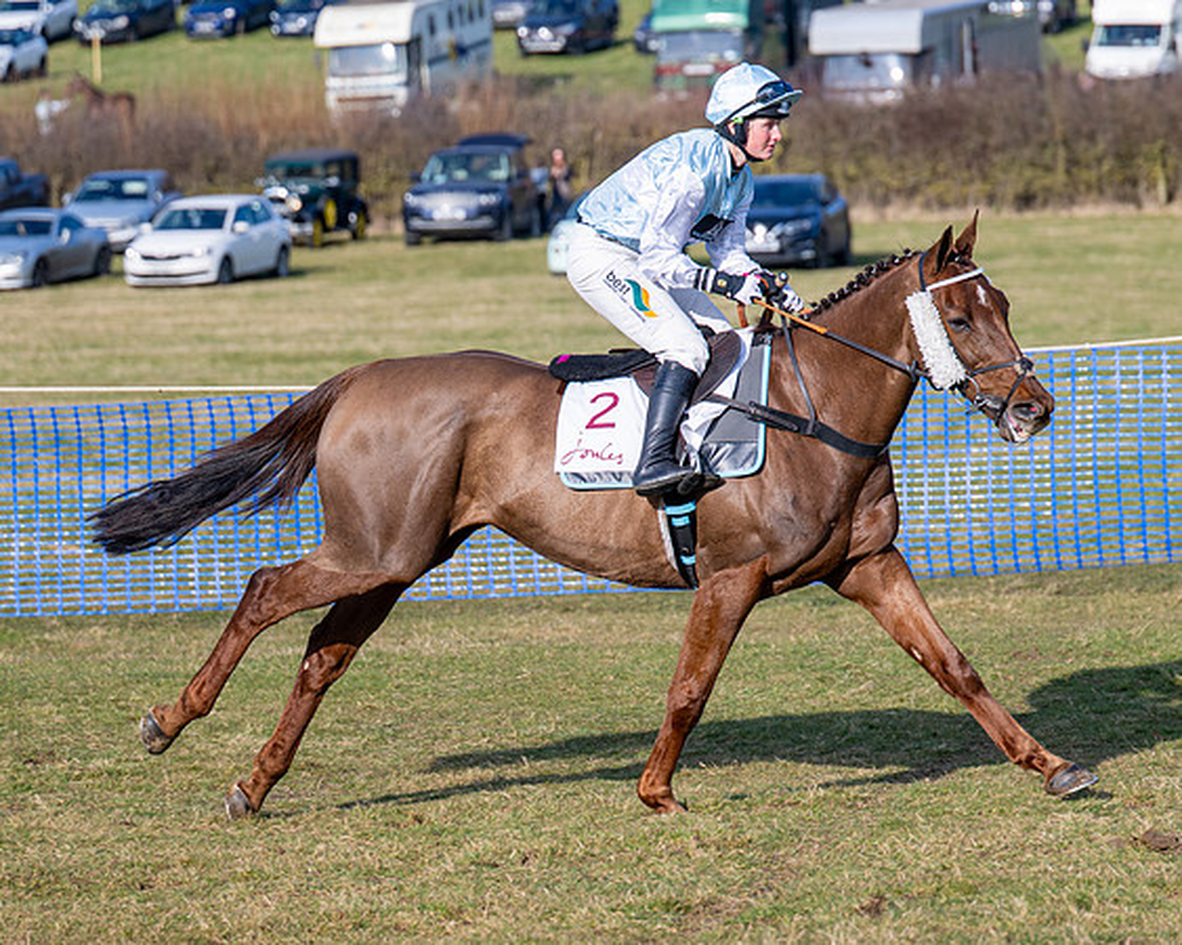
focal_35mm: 174
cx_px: 599
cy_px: 497
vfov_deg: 8.9
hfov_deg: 11.1
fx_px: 6073
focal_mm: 95
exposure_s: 1/2000
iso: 100
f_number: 2.8
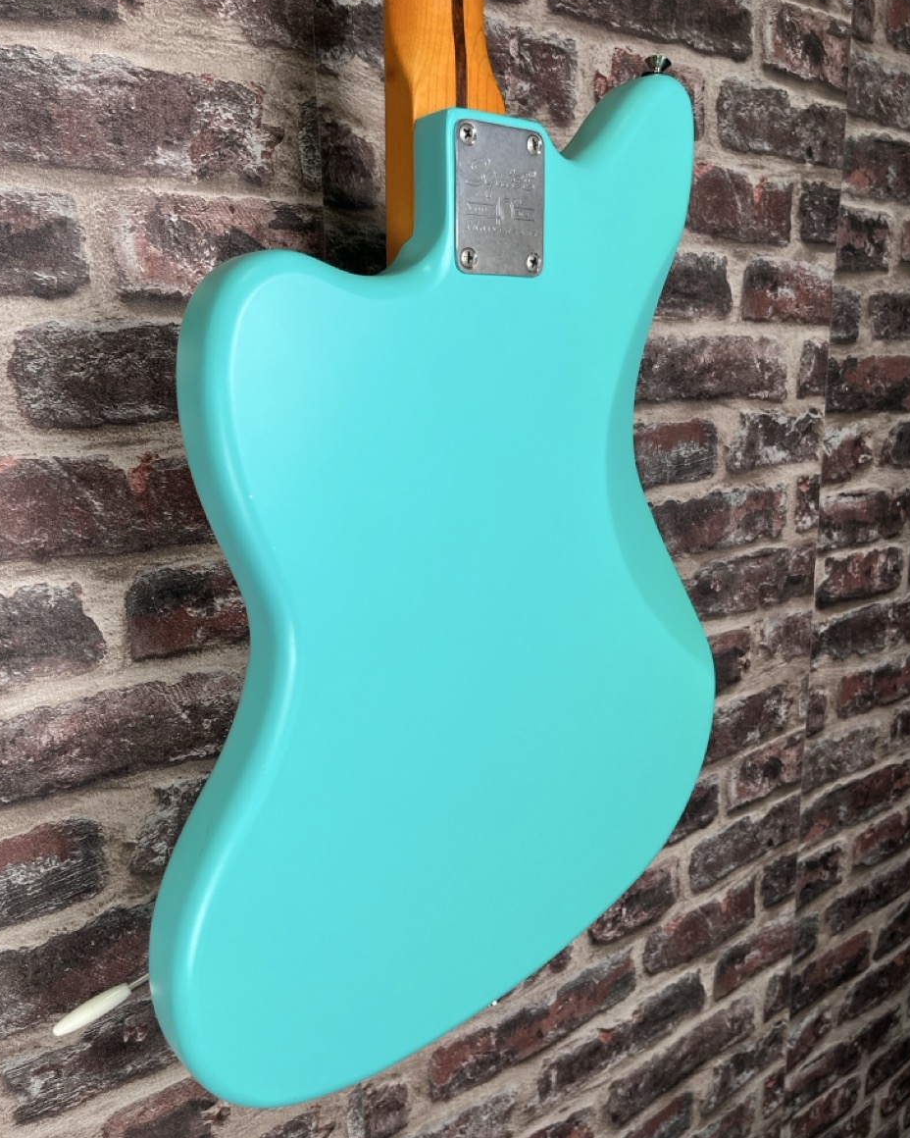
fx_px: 943
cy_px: 566
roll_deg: +0.8
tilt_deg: -12.6
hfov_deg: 51.5
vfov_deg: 62.2
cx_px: 464
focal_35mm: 28
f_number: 1.6
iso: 50
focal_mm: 5.1
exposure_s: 1/121
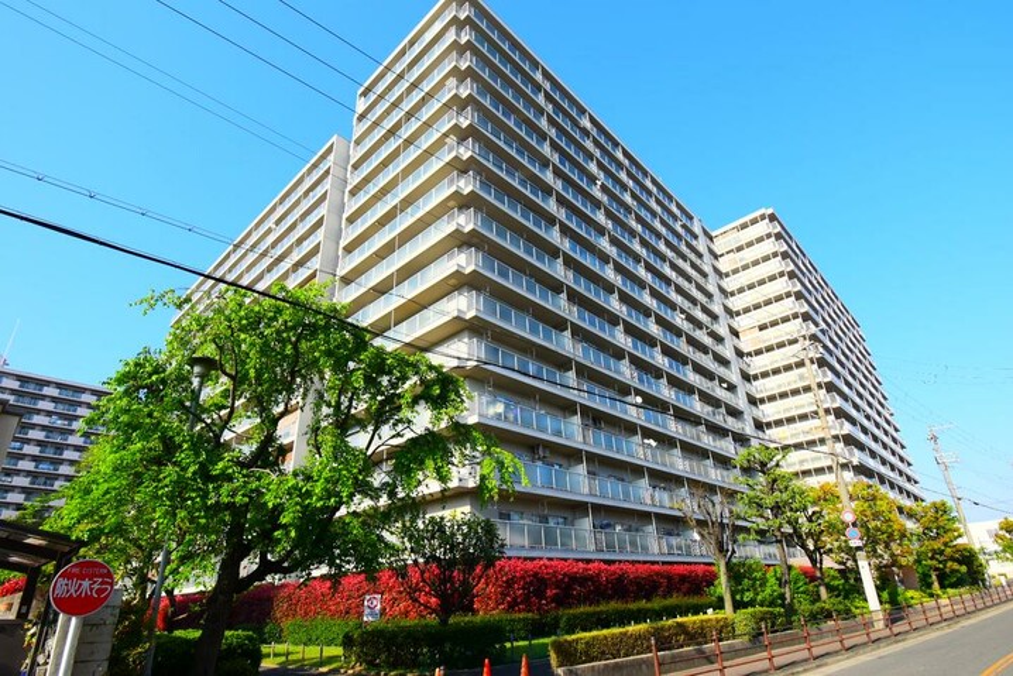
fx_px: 507
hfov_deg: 90.0
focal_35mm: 18
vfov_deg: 67.4
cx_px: 506
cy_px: 338
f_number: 8
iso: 100
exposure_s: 1/250
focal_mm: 12
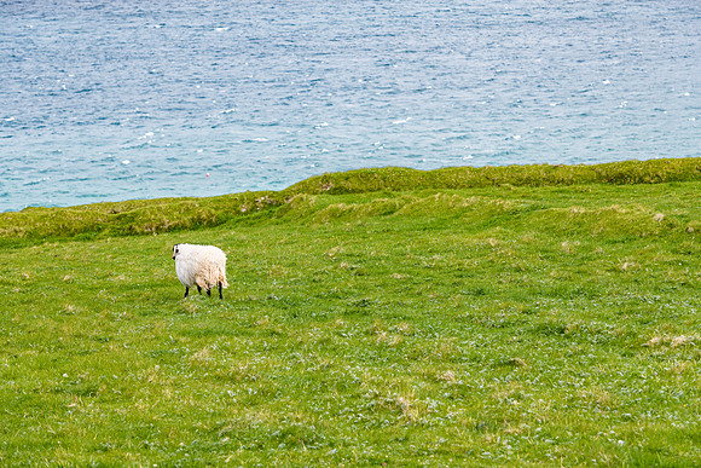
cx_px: 350
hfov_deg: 16.4
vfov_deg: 11.0
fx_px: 2434
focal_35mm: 125
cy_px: 234
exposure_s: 1/640
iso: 400
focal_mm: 125
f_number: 7.1
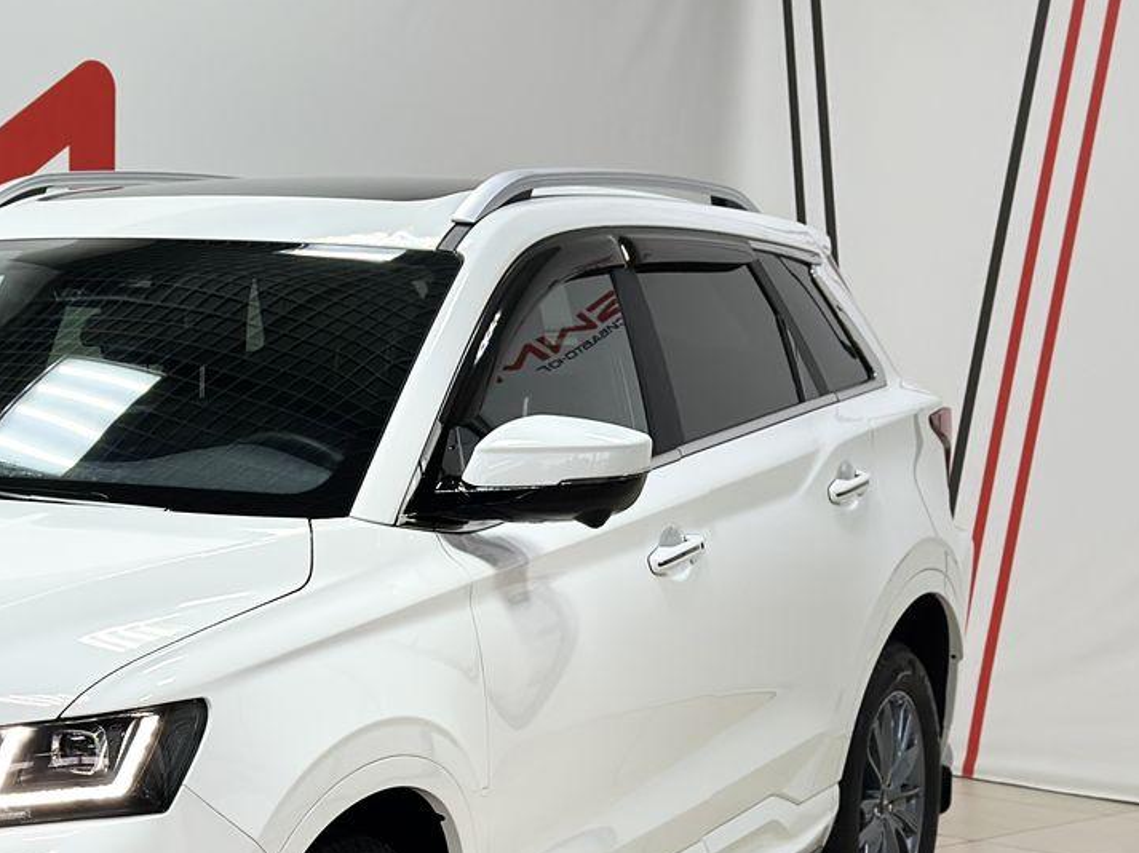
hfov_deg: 19.7
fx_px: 3190
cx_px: 48
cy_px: 677
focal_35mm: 97
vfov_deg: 15.1
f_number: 1.78
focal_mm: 6.86
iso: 80
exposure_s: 1/141
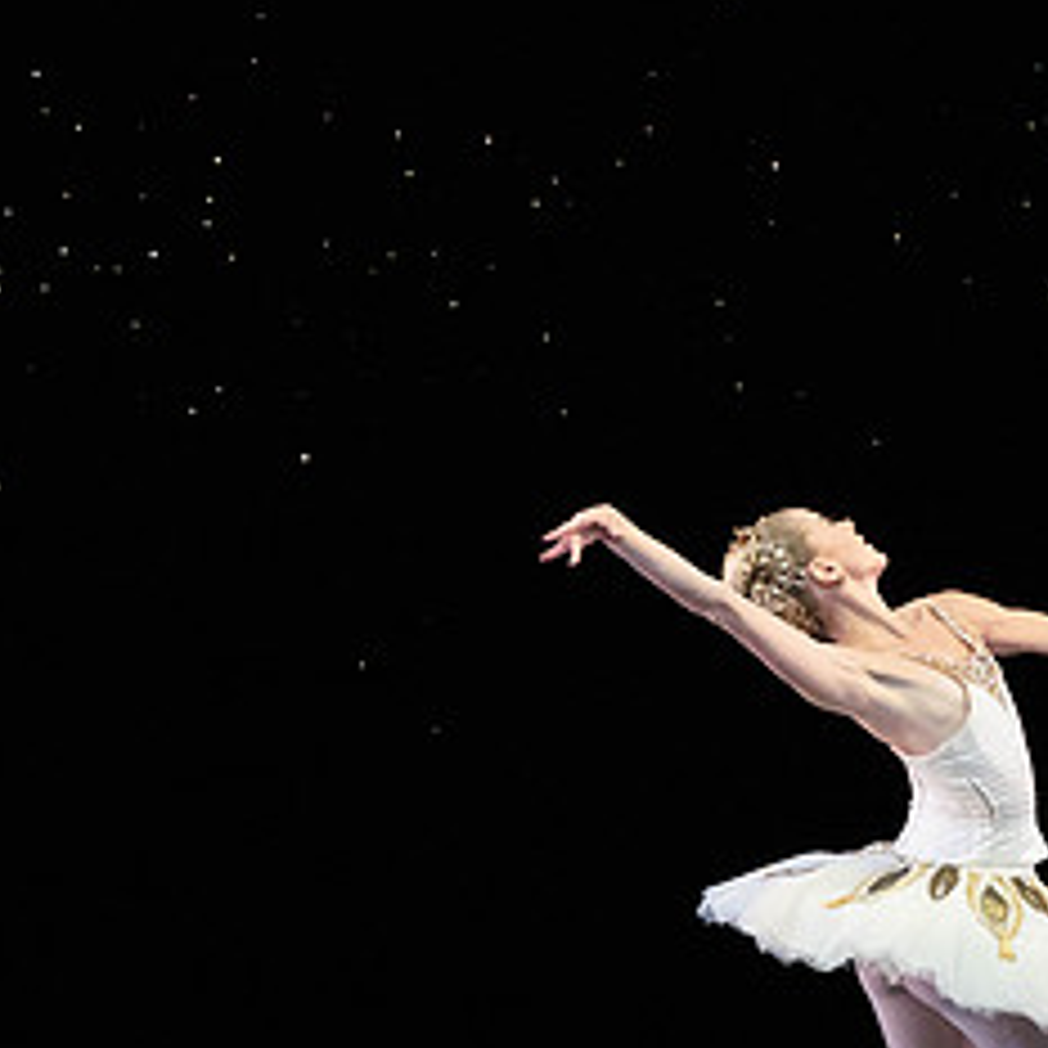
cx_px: 1223
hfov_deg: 2.6
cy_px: 641
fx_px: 23257
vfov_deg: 2.6
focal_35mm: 679
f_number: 11
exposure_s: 1/400
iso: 20000
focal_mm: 321
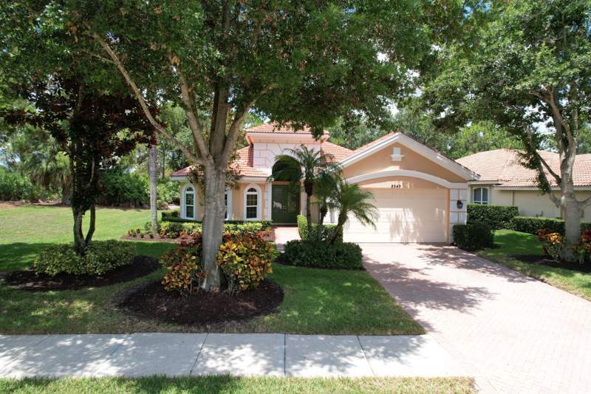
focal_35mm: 22
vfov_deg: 57.2
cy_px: 197
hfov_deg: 78.6
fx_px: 361
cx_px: 296
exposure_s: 1/80
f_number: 2.8
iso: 100
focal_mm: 8.4
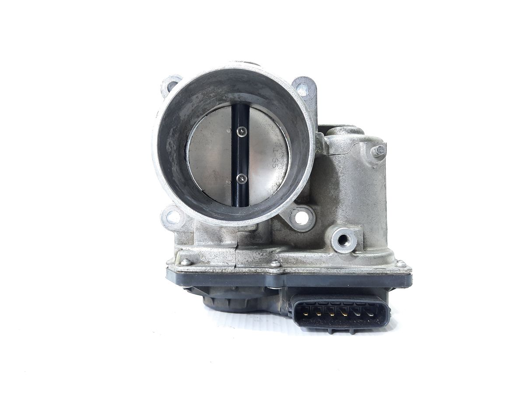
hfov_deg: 69.4
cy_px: 197
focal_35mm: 25
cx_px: 262
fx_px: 379
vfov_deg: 54.9
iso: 200
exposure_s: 1/50
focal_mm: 4.6
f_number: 2
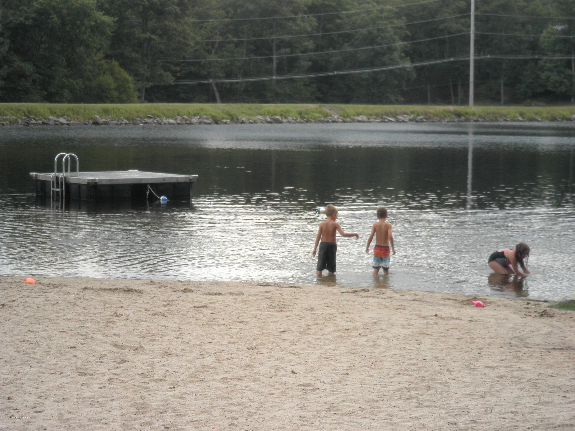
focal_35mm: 90
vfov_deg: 16.4
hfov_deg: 21.8
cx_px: 288
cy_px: 216
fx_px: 1495
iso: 64
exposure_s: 1/100
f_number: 5.4
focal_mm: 16
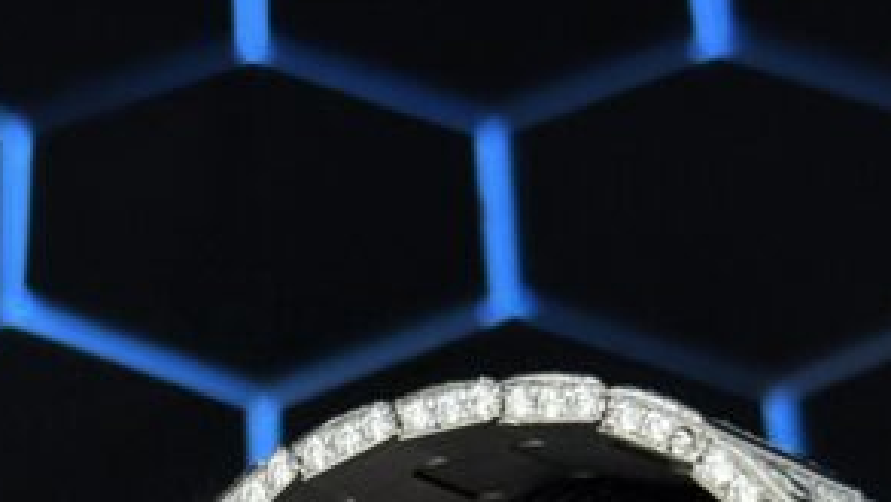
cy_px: 1062
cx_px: 234
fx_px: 3379
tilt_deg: -49.0
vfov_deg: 8.0
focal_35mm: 143
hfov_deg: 15.0
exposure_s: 1/60
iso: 250
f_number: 1.78
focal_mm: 6.76
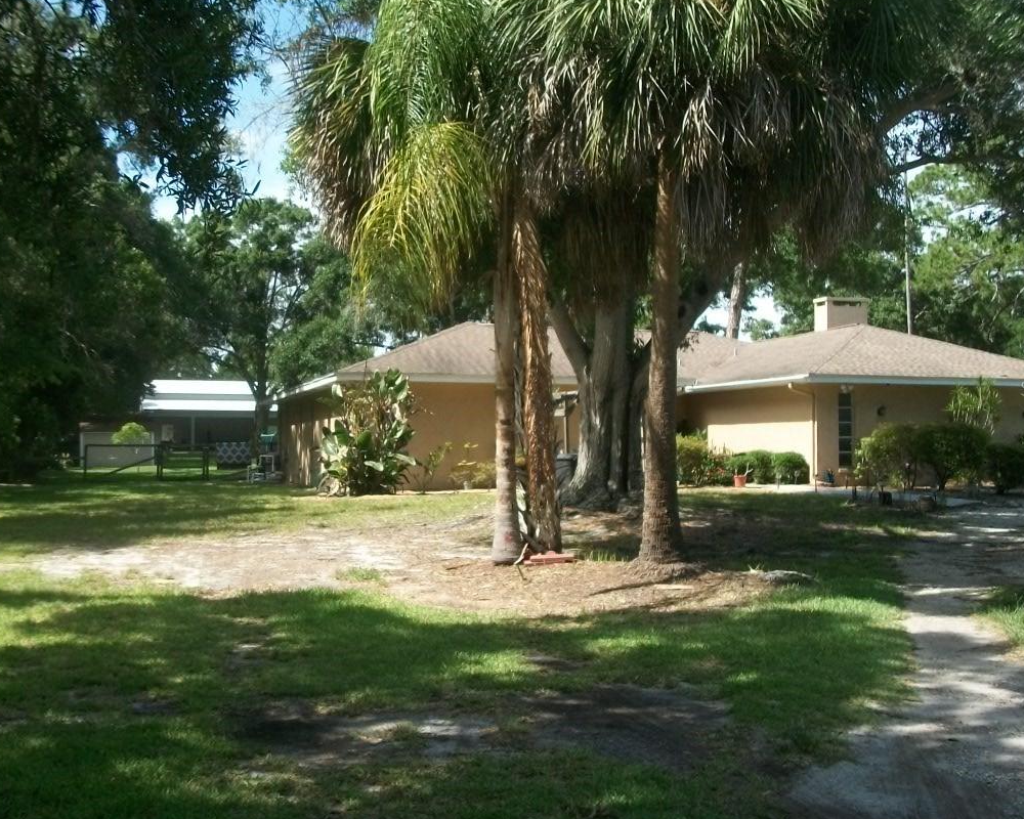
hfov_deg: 45.7
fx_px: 1212
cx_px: 462
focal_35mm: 40
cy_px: 388
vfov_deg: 37.3
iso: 80
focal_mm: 5.7
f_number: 2.9
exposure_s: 1/640
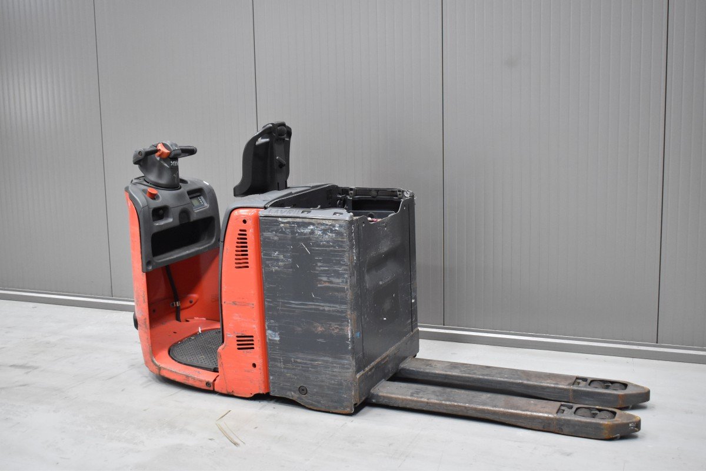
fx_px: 853
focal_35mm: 44
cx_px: 353
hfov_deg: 45.0
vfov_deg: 30.8
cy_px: 236
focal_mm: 29
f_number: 4.2
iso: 1600
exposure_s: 1/50
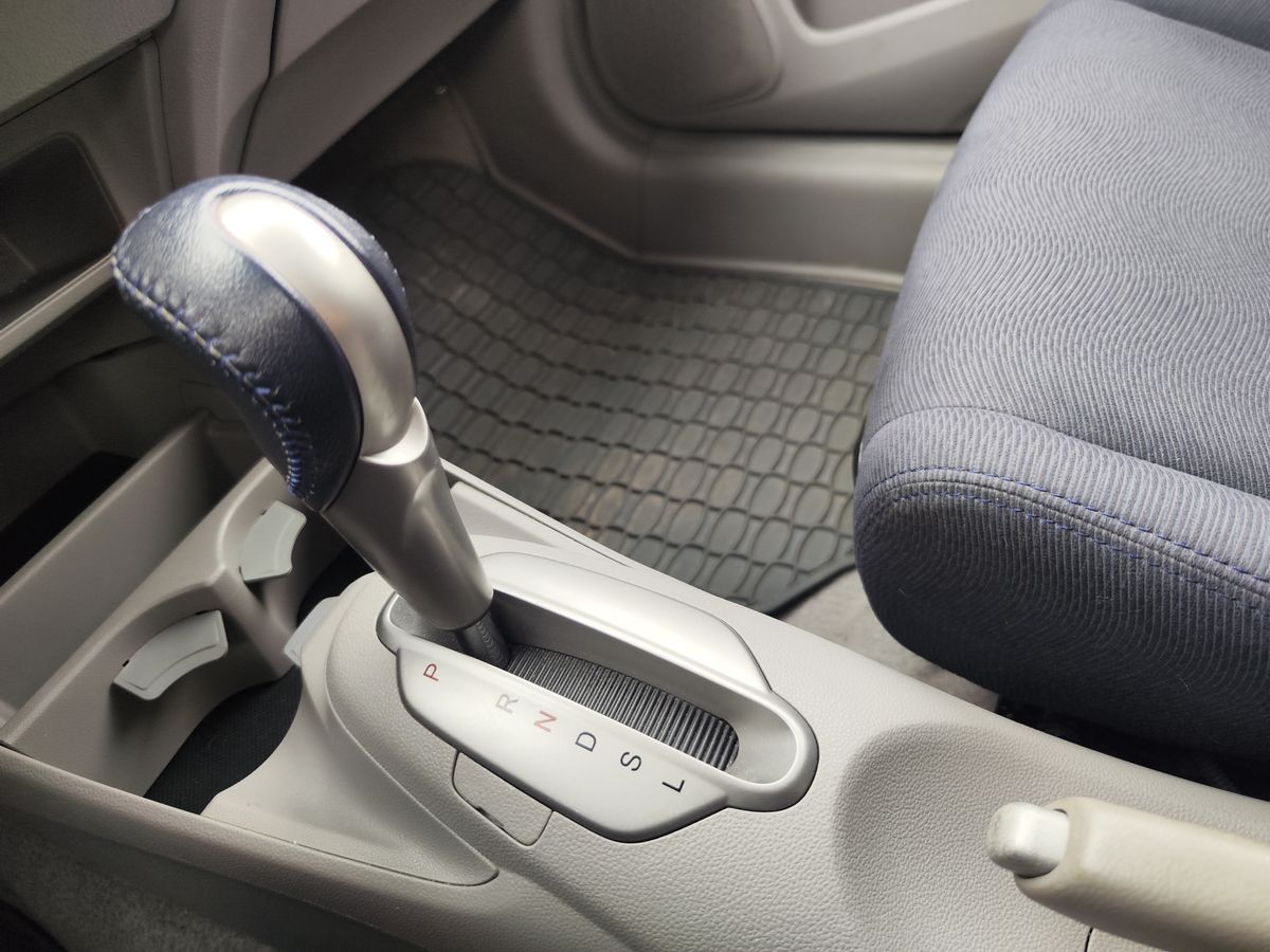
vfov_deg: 58.9
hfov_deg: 73.9
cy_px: 476
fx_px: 844
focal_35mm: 23
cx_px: 635
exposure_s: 1/500
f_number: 1.69
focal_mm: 7.01
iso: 611
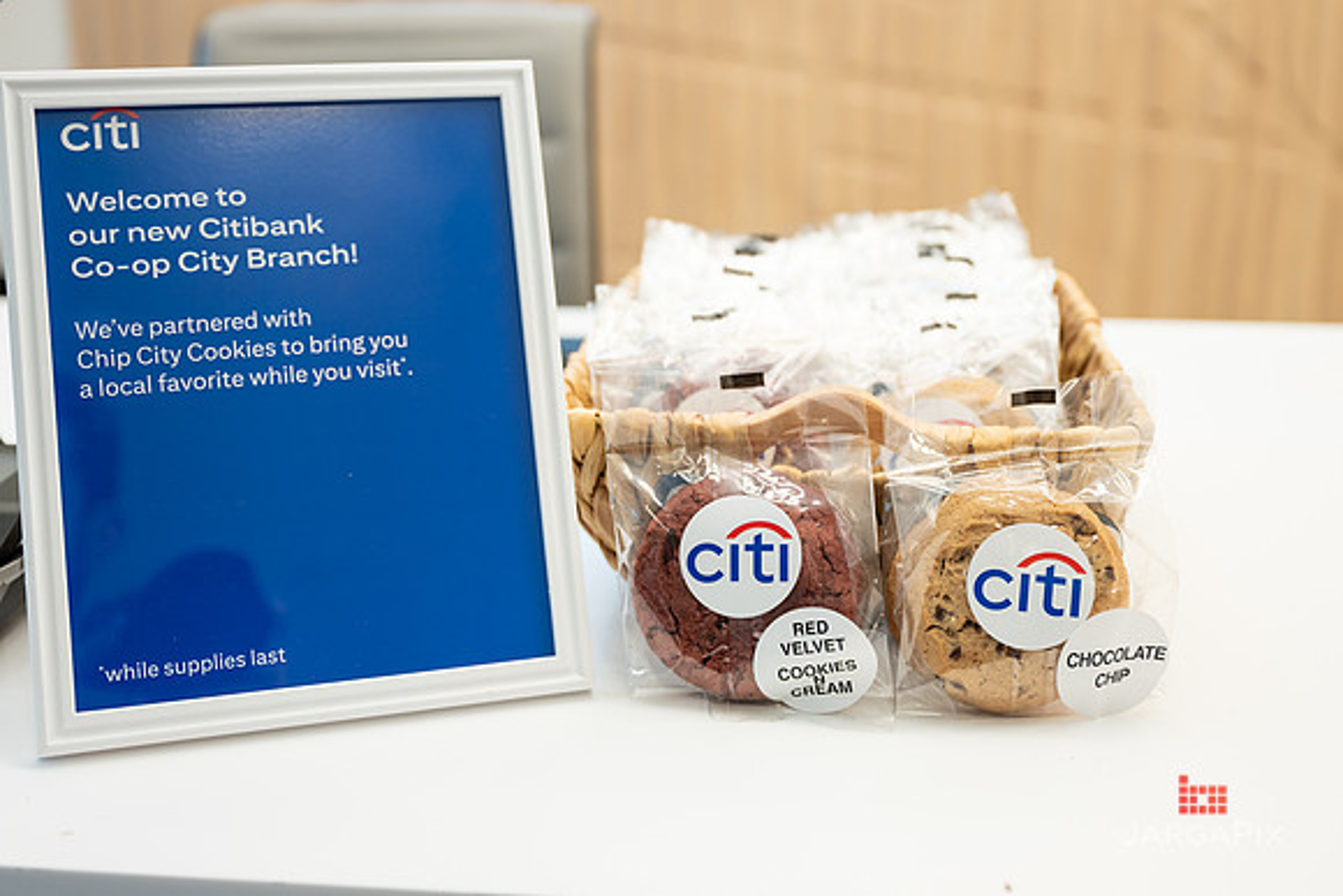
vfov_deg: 29.3
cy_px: 386
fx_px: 1712
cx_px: 668
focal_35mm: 46
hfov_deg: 42.8
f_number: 3.2
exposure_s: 1/200
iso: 400
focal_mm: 39
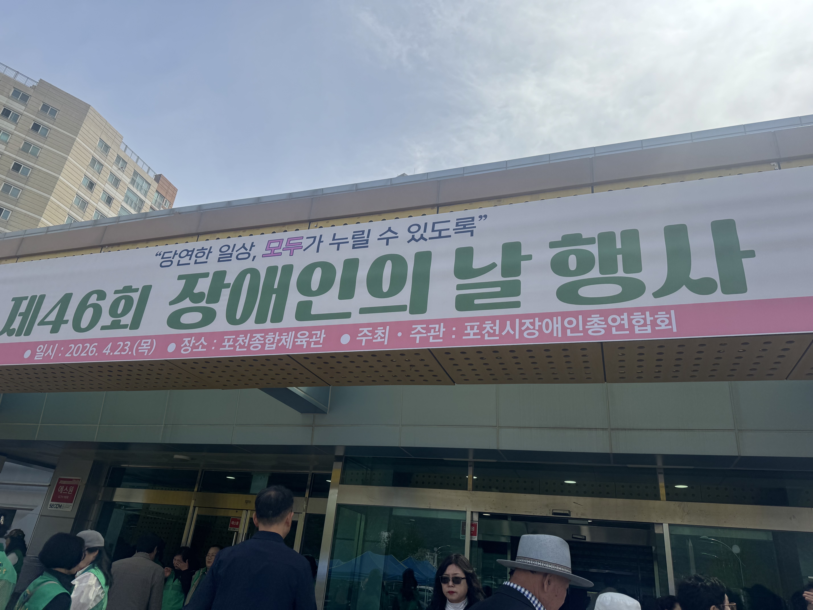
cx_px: 406
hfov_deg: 71.6
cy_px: 305
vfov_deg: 56.8
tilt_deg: +25.6
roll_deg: -5.9
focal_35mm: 24
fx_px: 564
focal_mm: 6.76
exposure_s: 1/5348
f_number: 1.78
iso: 80
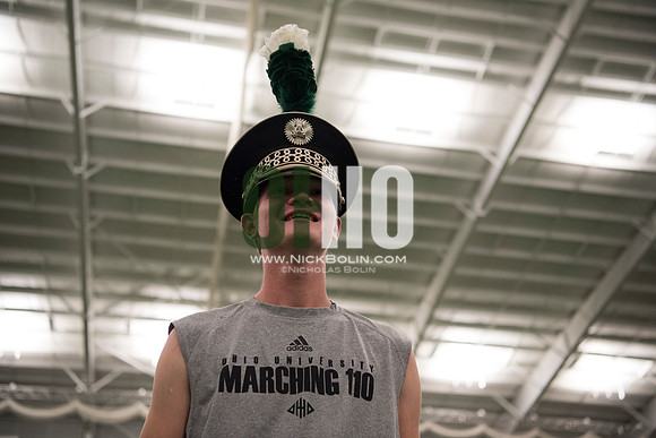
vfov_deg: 30.5
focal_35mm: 44
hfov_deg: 44.5
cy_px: 219
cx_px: 328
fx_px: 802
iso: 3200
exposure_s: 1/320
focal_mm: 44
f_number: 3.2
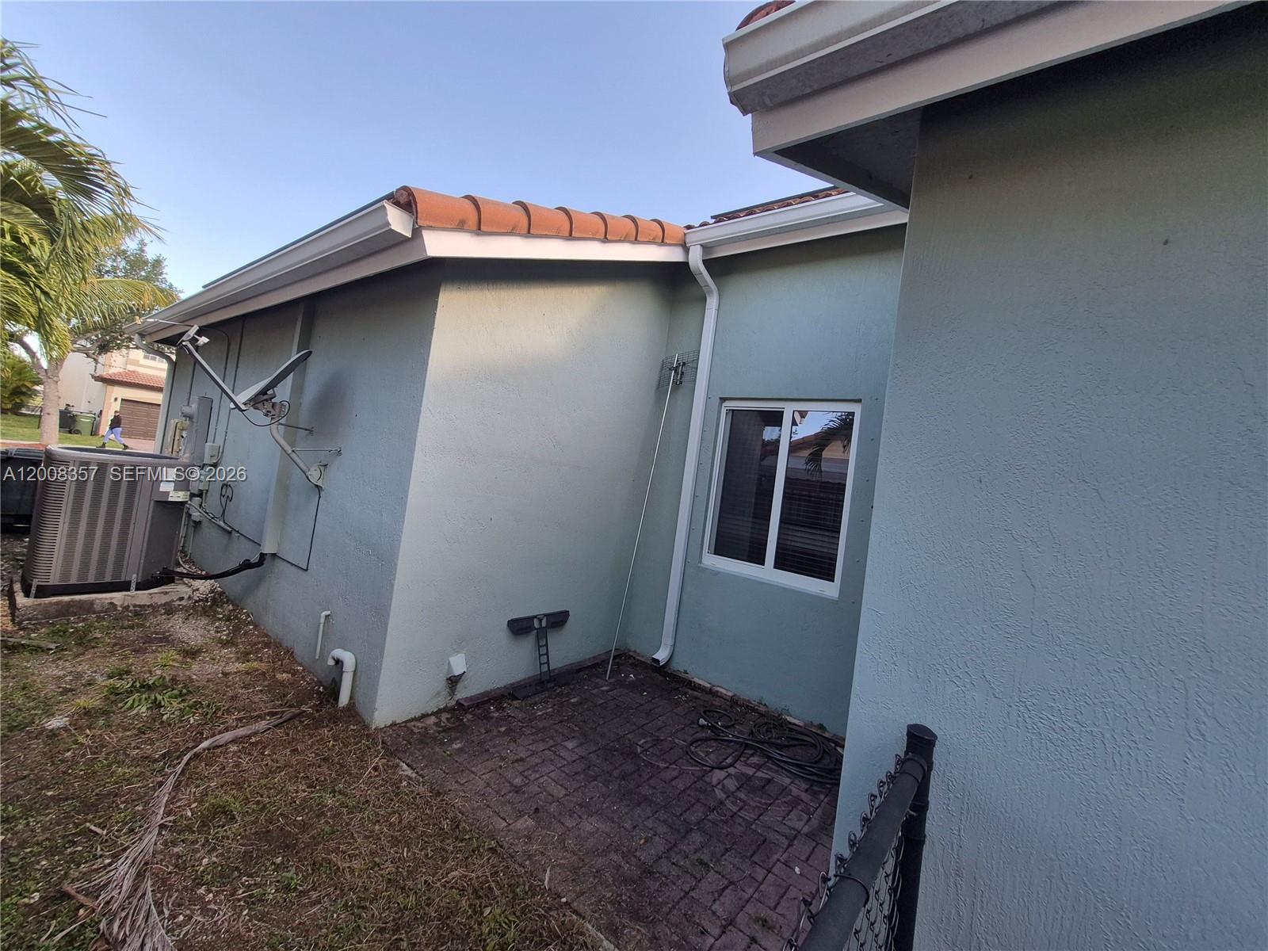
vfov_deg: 89.9
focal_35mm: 13
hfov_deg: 106.2
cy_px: 476
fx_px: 476
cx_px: 634
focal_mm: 1.74
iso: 50
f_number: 2.2
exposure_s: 1/378
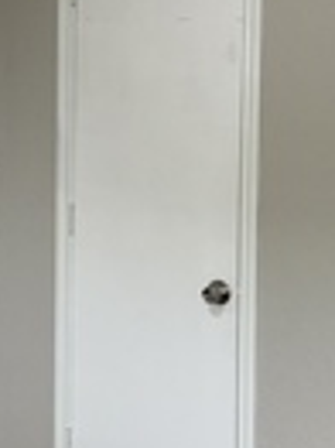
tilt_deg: -5.0
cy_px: 113
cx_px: -7
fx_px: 1137
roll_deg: -1.2
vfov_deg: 22.1
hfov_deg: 16.4
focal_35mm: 88
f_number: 1.78
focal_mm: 6.76
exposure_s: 1/46
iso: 100
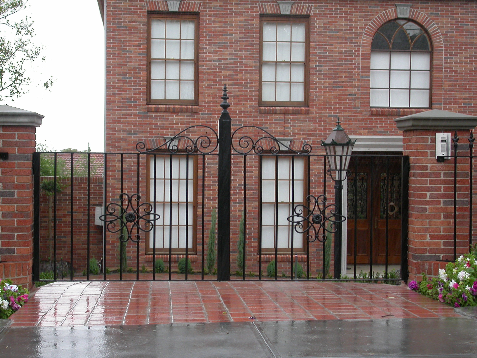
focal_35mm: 73
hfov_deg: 26.7
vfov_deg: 20.2
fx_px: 1006
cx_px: 238
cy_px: 179
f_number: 3.3
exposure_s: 1/90.5
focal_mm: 15.1
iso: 100
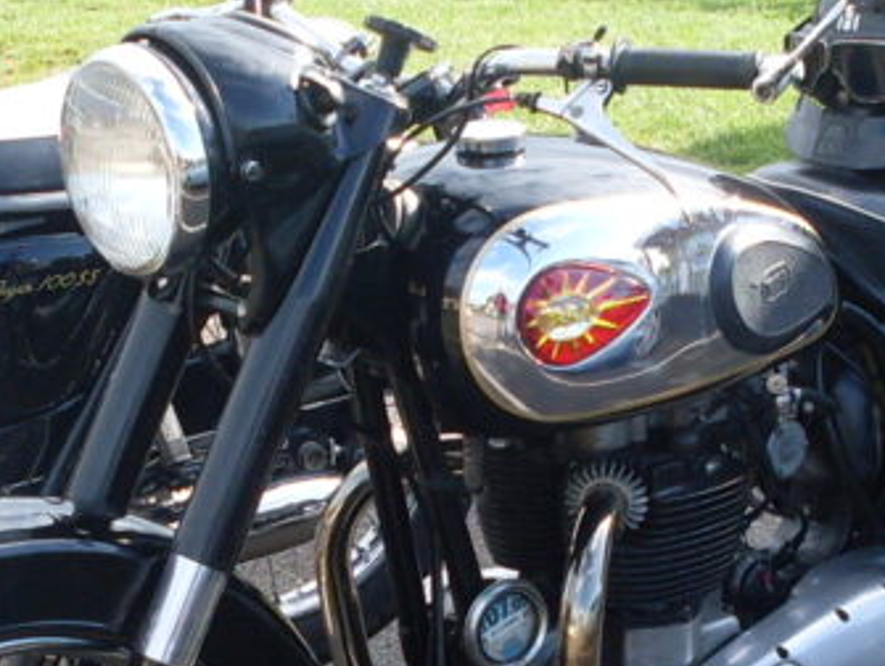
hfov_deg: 16.9
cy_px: 634
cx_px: 526
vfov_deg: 12.7
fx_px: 2969
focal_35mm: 116
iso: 80
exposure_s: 1/500
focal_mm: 6.3
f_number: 2.8
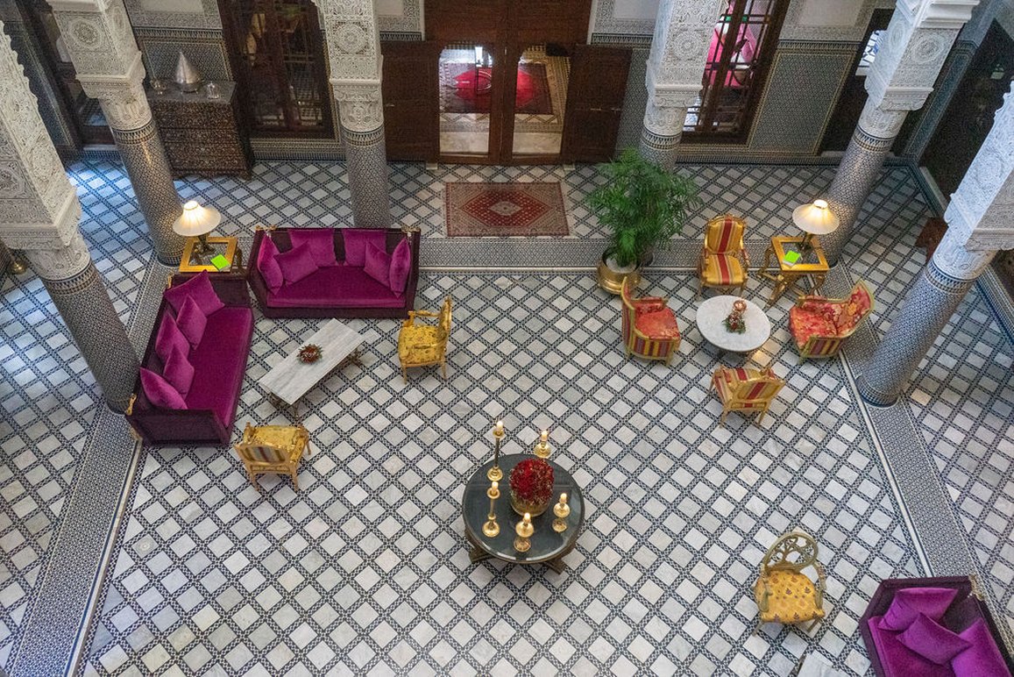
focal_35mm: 28
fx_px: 789
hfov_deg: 65.5
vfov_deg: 46.4
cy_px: 338
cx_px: 507
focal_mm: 28
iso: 4000
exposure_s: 1/125
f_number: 5.6
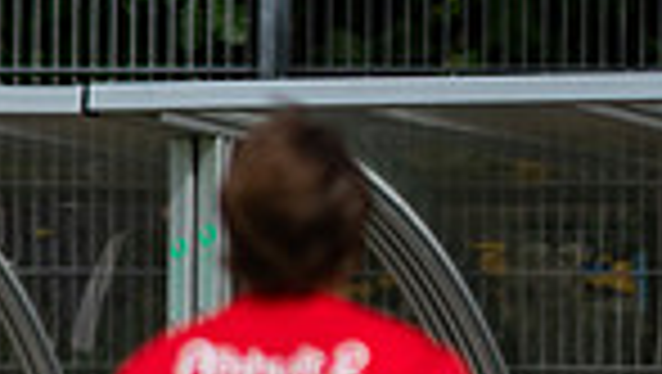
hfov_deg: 0.9
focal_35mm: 2455
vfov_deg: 0.5
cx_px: -872
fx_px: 43133
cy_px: 758
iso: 100
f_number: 3.2
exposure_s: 1/2000
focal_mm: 300
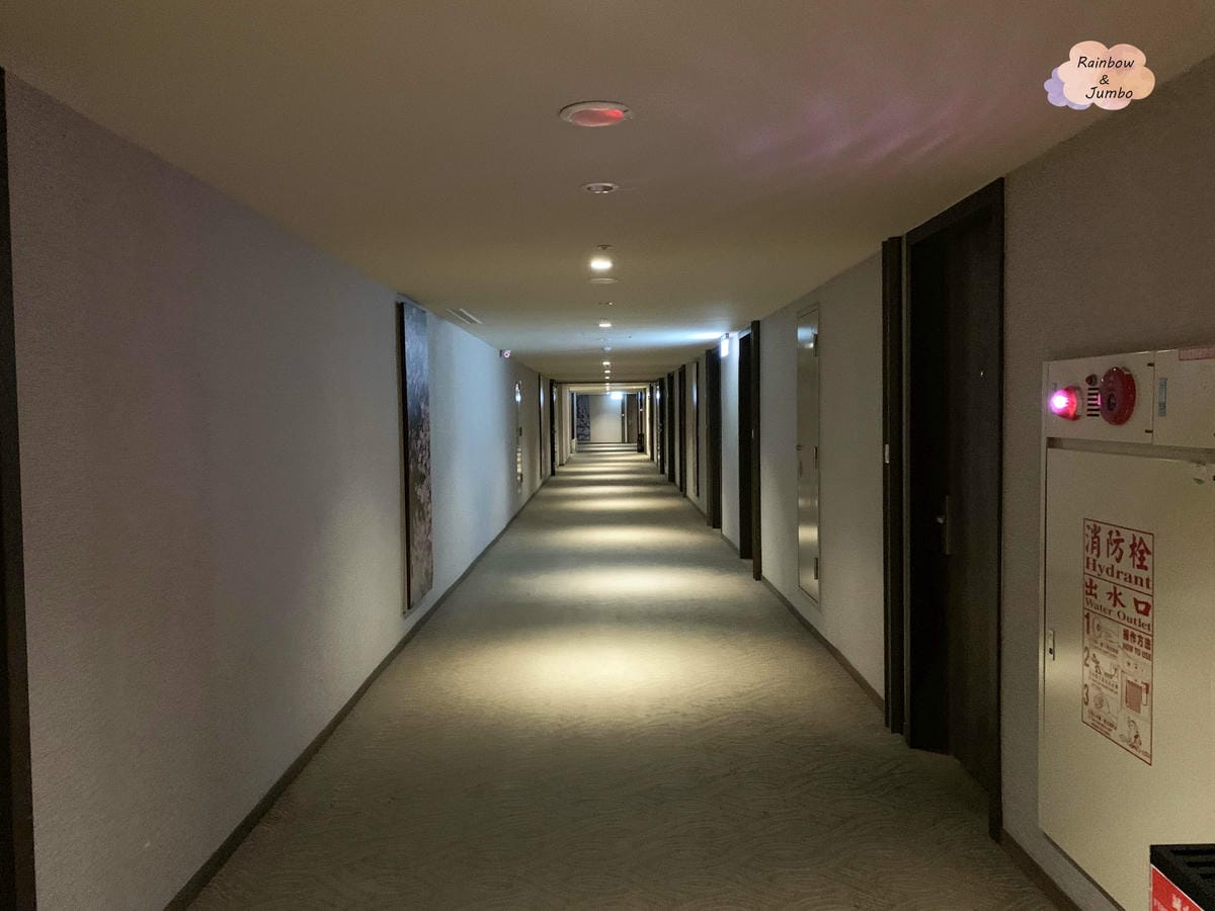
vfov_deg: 53.1
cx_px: 608
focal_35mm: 26
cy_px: 456
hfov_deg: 67.3
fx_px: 913
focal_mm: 4.25
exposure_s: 1/19
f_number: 1.8
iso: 800
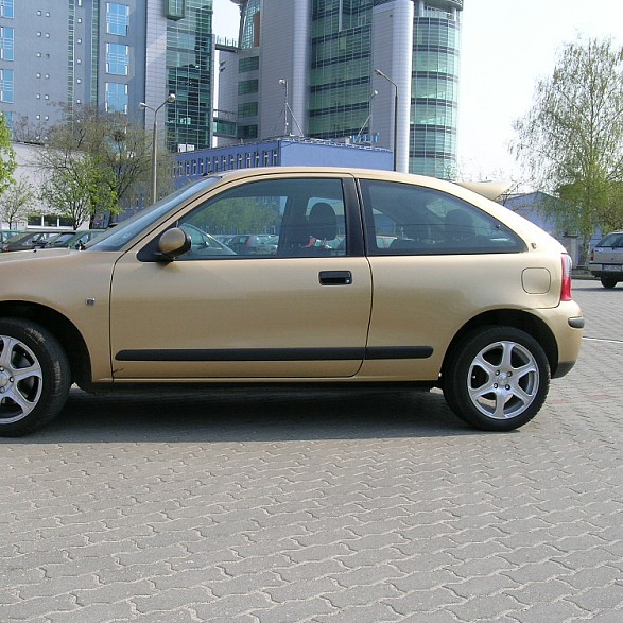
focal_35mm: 47
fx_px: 957
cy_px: 315
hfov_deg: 35.9
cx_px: 237
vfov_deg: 36.1
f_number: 7
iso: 50
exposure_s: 1/191
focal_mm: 8
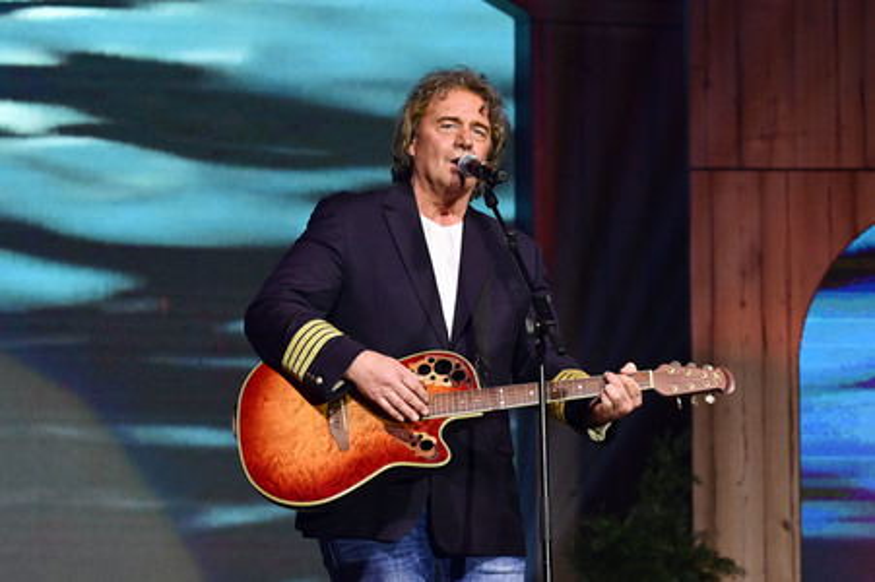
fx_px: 4857
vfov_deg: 6.9
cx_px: 438
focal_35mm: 200
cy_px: 291
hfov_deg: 10.3
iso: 3200
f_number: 5
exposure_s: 1/320
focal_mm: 200
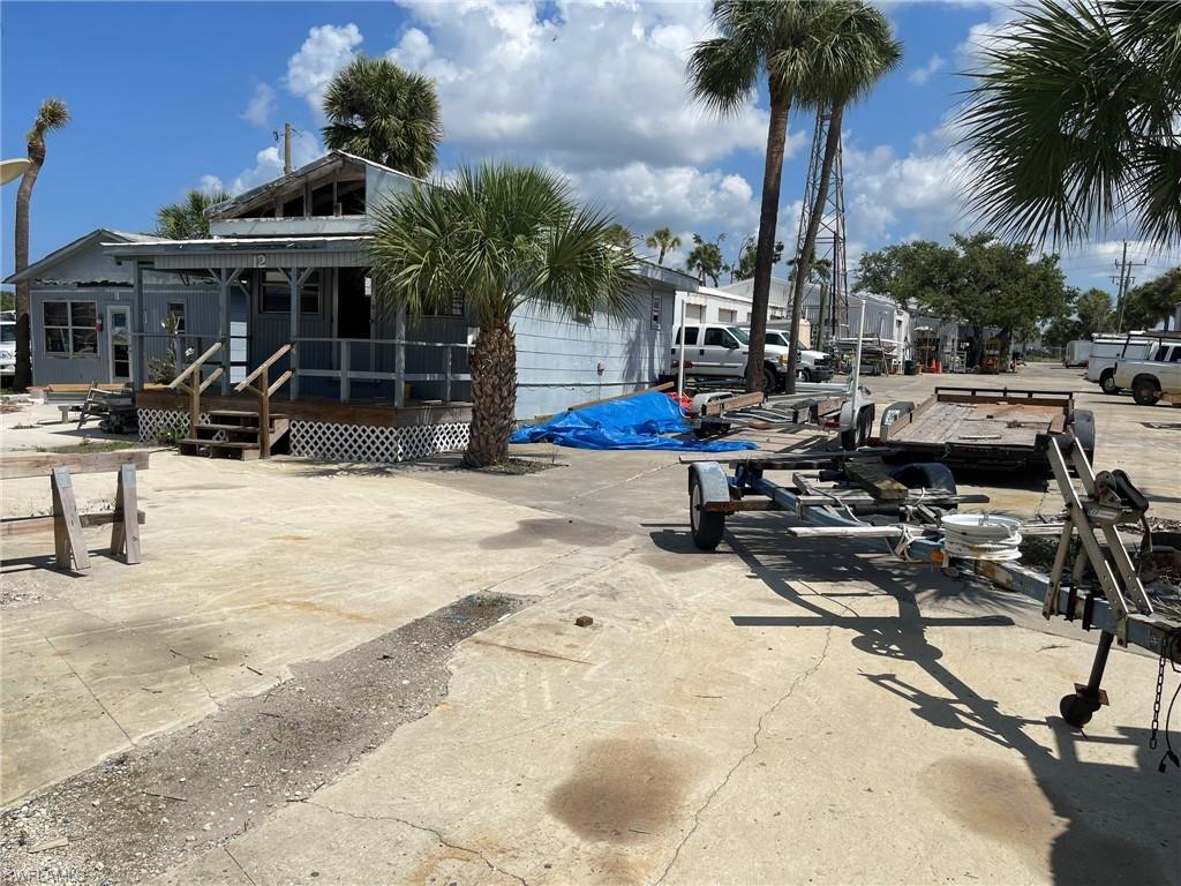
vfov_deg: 54.9
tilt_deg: -7.3
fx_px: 853
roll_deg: -2.2
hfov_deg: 69.4
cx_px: 590
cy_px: 443
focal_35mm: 25
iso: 32
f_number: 1.6
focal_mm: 5.1
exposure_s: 1/7407
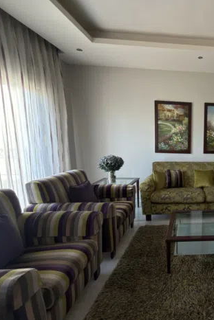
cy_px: 164
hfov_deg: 51.8
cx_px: 206
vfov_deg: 83.9
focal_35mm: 20
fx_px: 178
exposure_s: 1/30
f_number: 2.2
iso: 125
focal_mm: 2.22
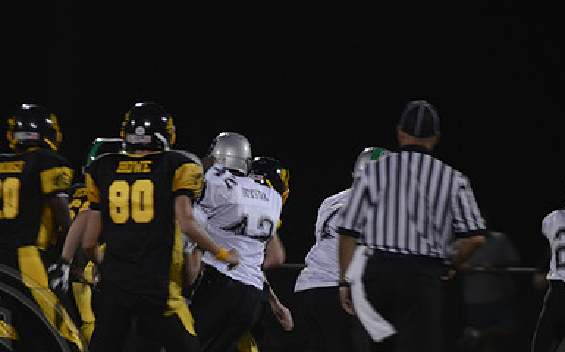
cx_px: 213
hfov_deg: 4.6
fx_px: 7078
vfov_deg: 2.9
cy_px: 260
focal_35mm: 460
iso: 1600
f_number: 5.6
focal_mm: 200
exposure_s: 1/100
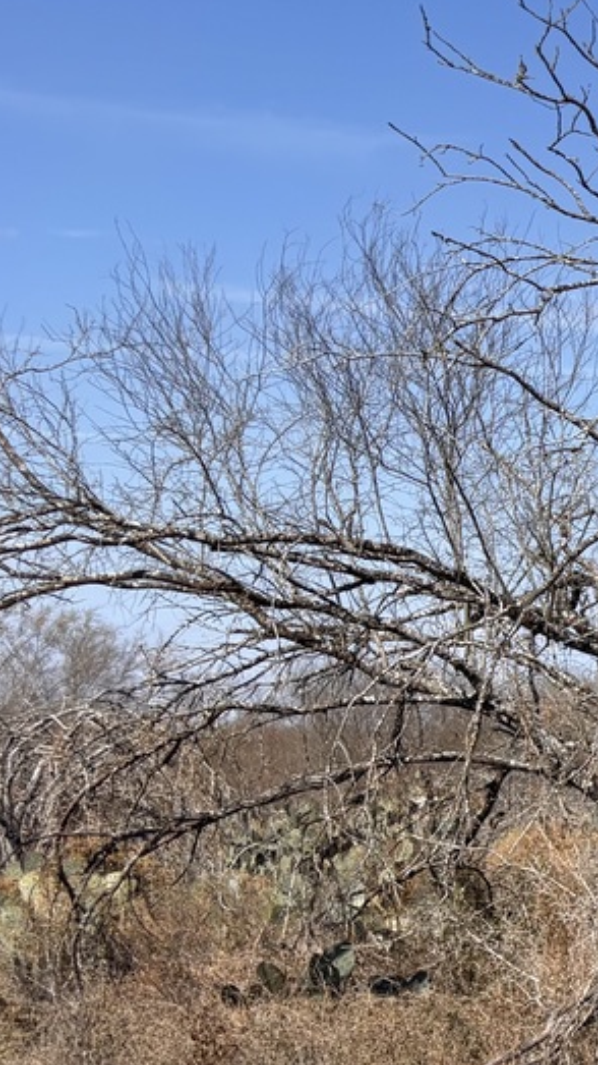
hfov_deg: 12.6
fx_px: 2200
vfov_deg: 26.8
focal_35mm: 78
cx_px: 1365
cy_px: 796
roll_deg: +1.2
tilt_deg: -0.8
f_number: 1.6
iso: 50
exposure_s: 1/2778
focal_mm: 5.96
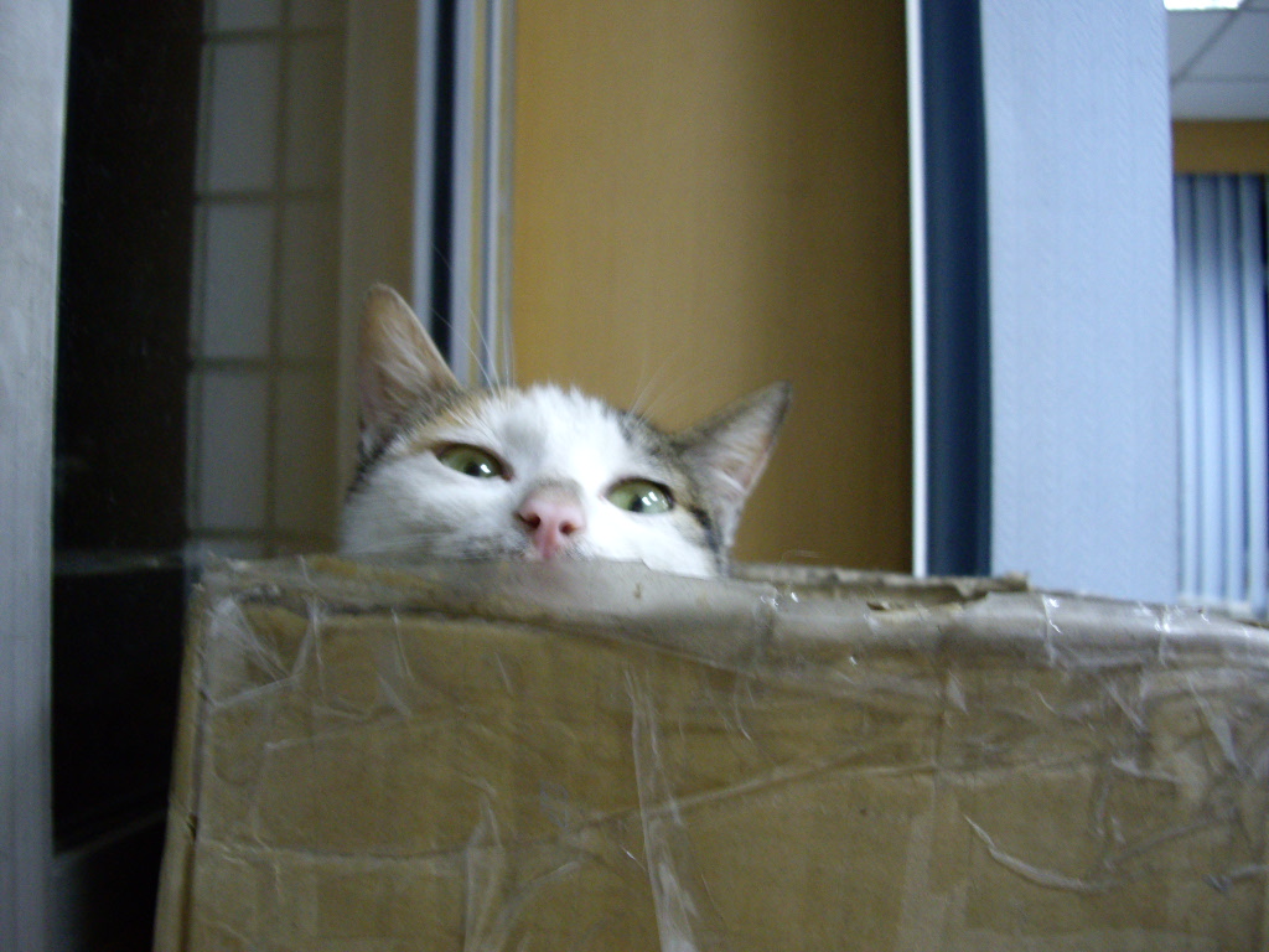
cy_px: 476
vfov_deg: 37.7
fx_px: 1393
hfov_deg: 49.0
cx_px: 634
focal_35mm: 38
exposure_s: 1/10
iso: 400
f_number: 2.8
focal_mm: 7.9
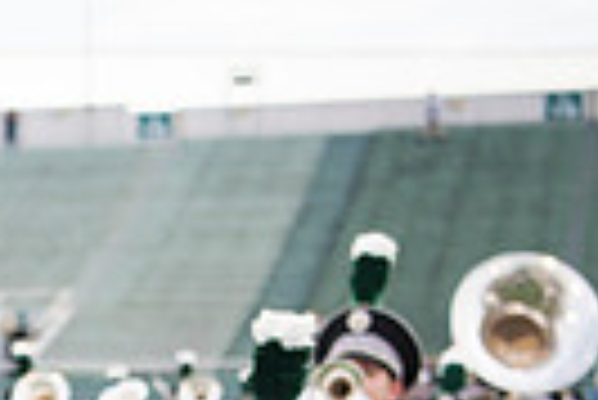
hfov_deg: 11.9
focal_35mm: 166
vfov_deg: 7.9
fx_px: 2760
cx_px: -234
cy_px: 820
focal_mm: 38
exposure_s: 1/2000
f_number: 2.8
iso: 400
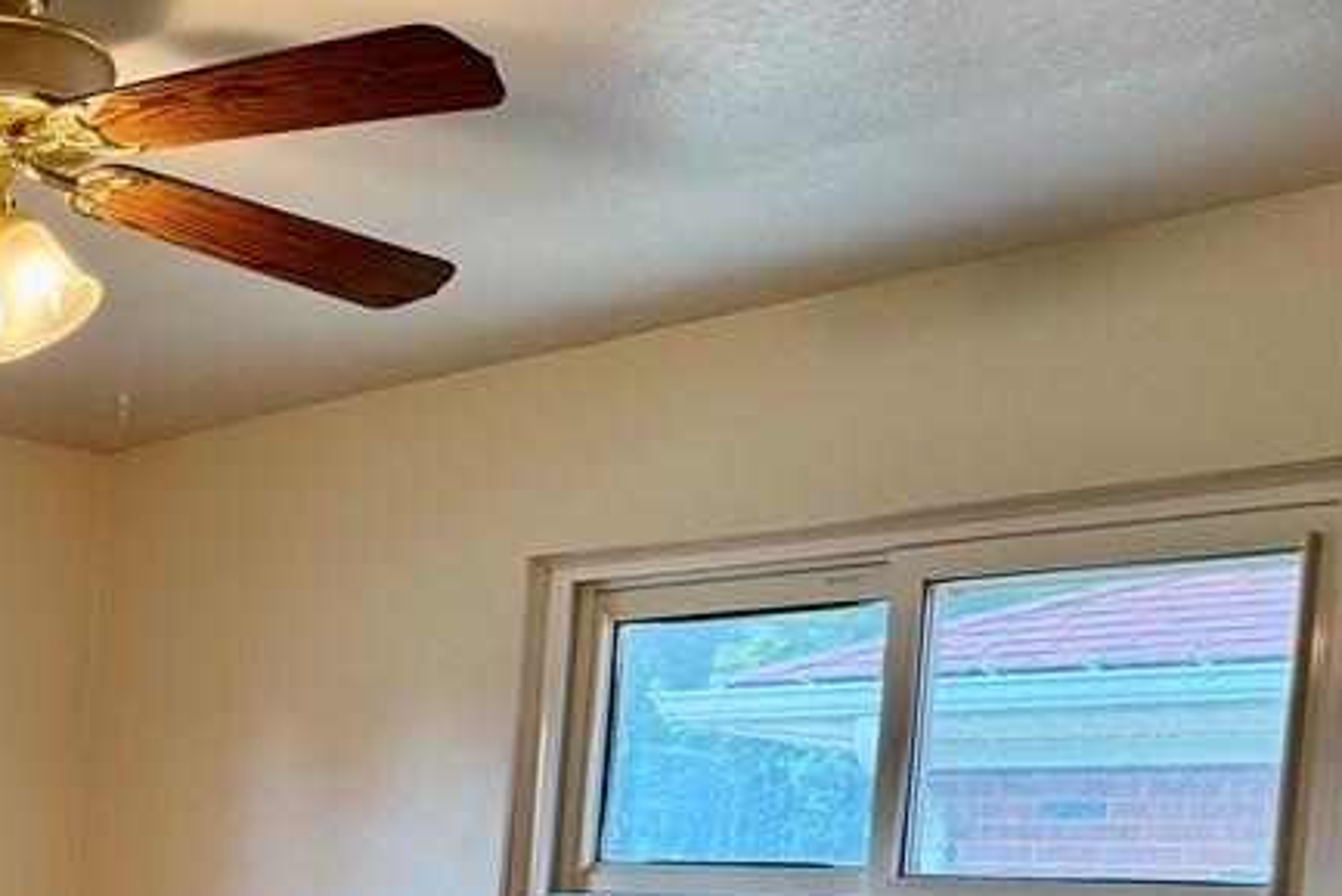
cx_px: -232
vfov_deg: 21.8
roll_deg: -3.0
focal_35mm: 59
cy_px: 986
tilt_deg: -3.1
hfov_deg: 29.6
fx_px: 2200
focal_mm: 6.76
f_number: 1.78
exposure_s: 1/60
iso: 100
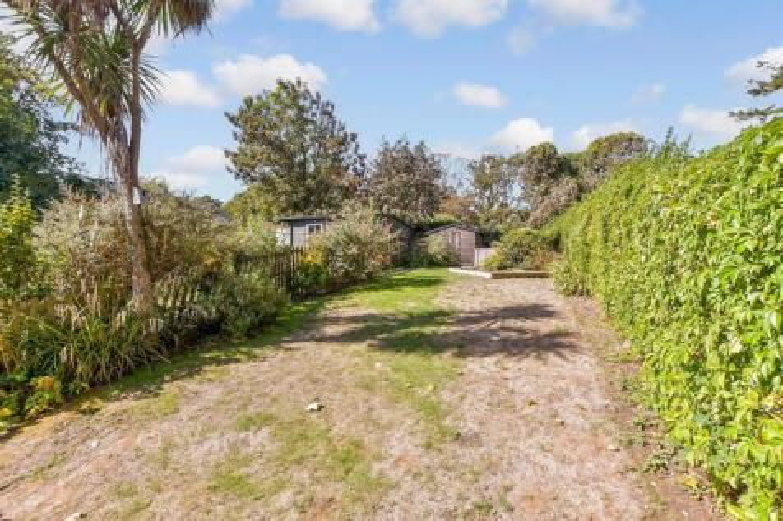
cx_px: 392
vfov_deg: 77.3
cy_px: 260
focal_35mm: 15
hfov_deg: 100.4
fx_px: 326
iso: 160
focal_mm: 10
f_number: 6.3
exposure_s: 1/250
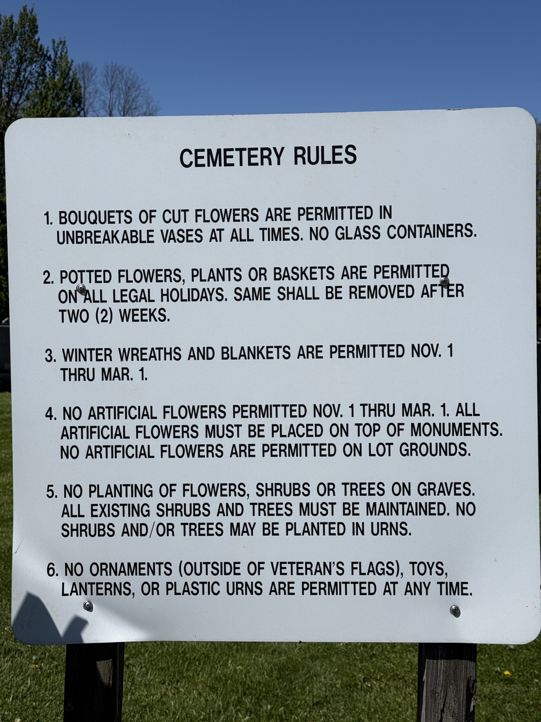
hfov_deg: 30.3
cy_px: 361
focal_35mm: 48
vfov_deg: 39.7
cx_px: 270
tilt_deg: -2.5
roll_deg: -2.2
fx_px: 1000
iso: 64
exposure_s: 1/11364
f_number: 1.78
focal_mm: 6.76
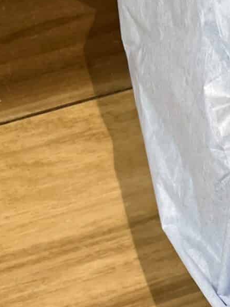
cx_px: 422
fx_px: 1001
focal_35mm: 113
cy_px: 578
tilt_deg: -69.0
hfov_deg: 12.0
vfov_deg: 14.8
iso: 64
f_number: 1.5
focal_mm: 5.7
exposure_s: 1/60
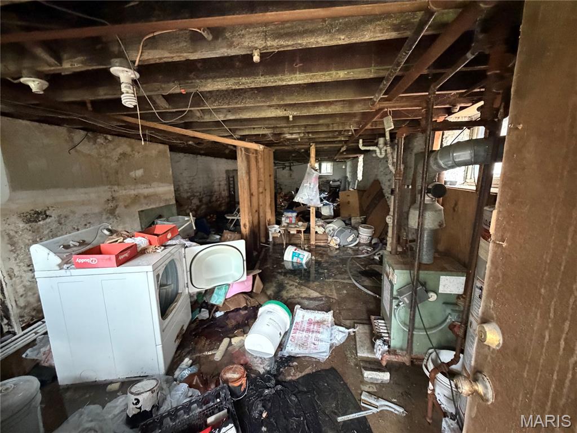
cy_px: 216
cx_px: 288
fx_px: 233
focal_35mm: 14
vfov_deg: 85.7
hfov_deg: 102.1
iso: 1250
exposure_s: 1/60
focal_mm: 2.22
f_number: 2.2
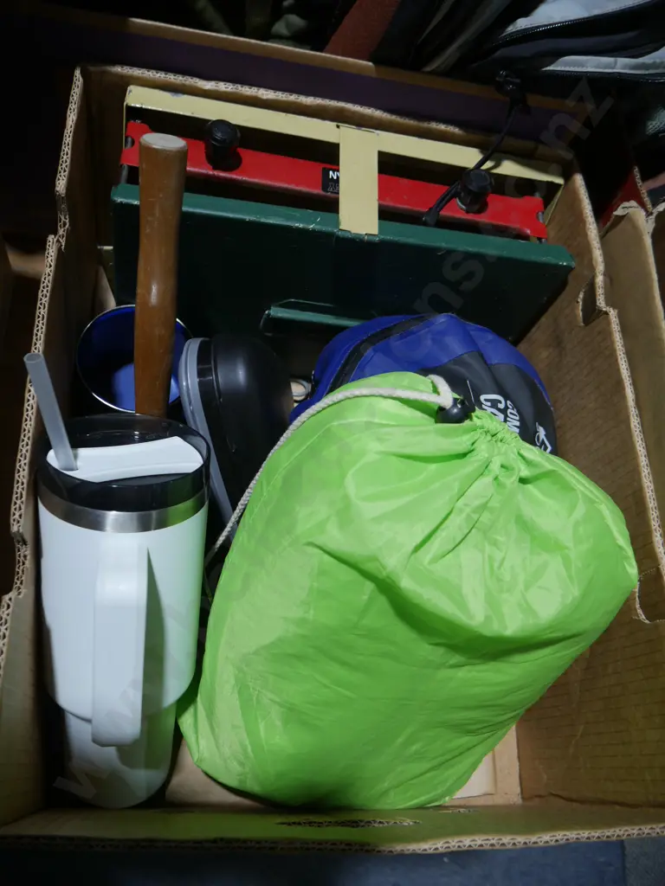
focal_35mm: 28
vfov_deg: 63.4
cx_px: 332
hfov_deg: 49.7
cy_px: 443
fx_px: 717
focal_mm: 14
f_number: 3.5
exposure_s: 1/80
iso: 200
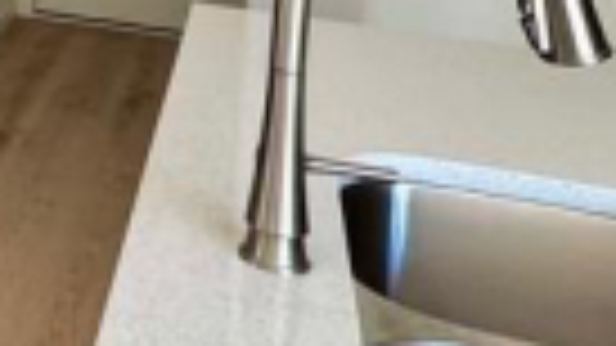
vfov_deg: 14.6
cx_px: -277
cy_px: -243
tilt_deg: -3.2
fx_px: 1208
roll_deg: -2.9
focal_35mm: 74
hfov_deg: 23.6
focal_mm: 2.22
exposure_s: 1/99
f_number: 2.2
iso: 250
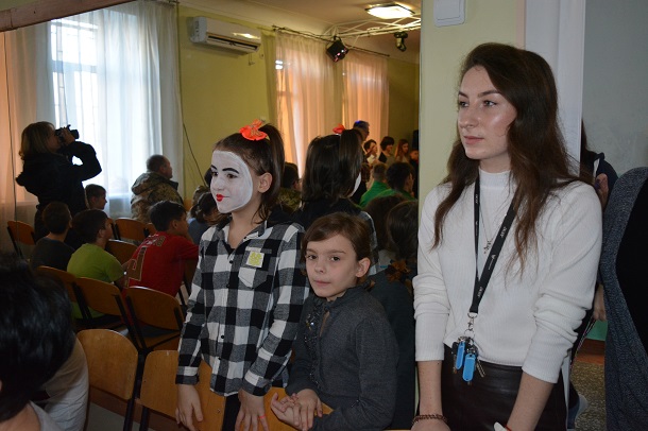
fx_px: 594
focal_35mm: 33
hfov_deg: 57.2
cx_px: 324
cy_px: 216
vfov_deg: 39.9
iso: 1250
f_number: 3.8
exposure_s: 1/60
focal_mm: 22
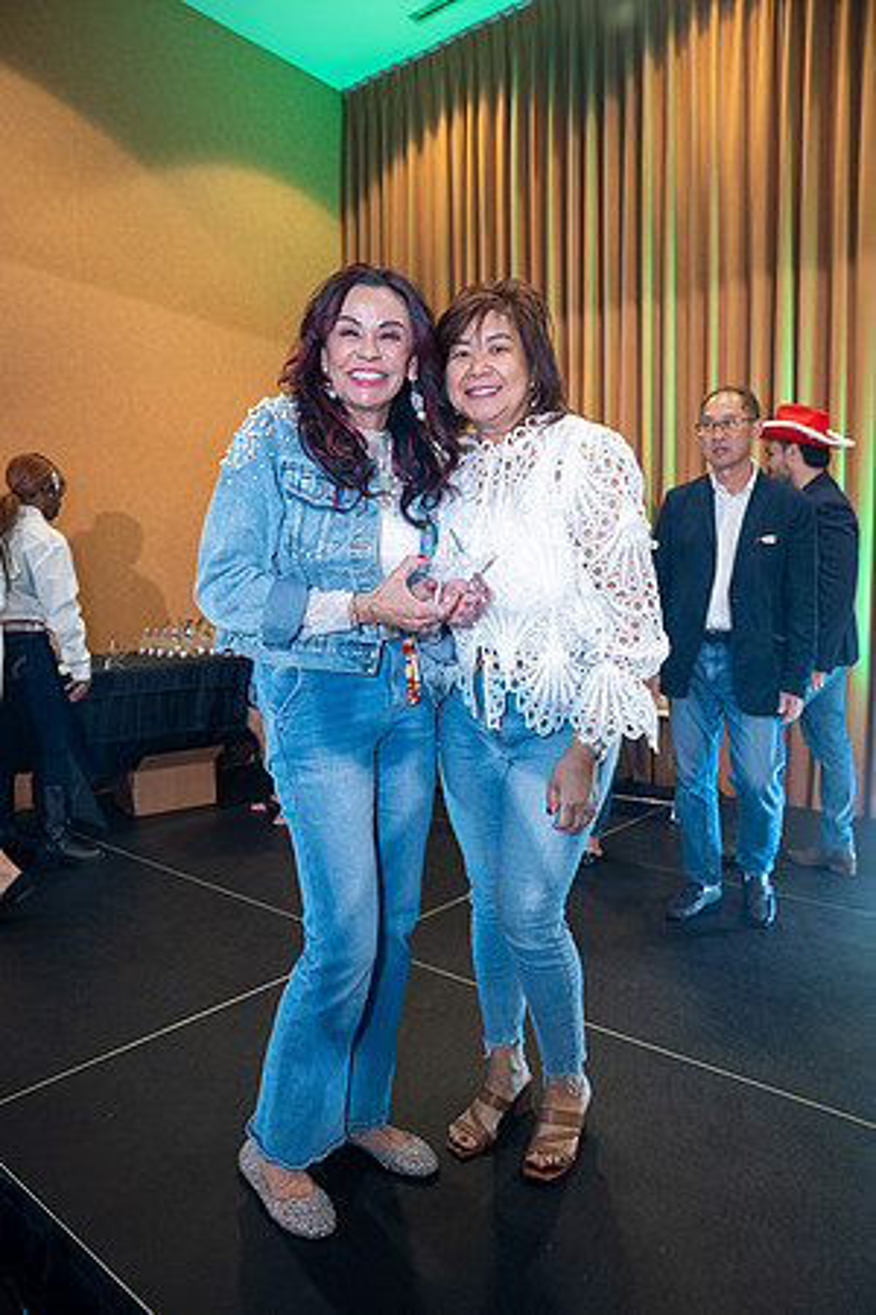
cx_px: 438
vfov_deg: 73.7
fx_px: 876
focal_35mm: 24
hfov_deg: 53.1
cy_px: 658
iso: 1600
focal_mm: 24
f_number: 2.8
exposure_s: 1/100
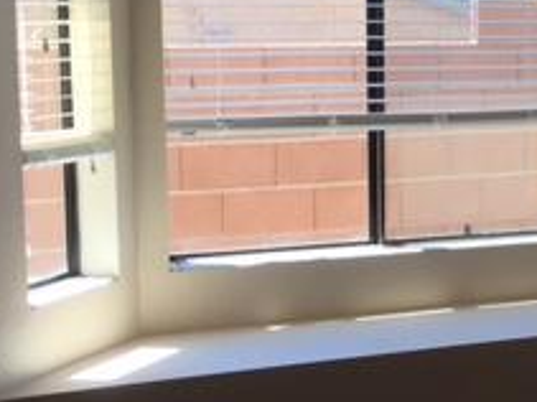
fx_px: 1364
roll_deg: -0.5
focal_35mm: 88
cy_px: 170
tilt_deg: -6.6
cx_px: 641
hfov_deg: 20.8
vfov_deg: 16.8
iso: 25
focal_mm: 4.15
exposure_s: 1/191
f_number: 2.2
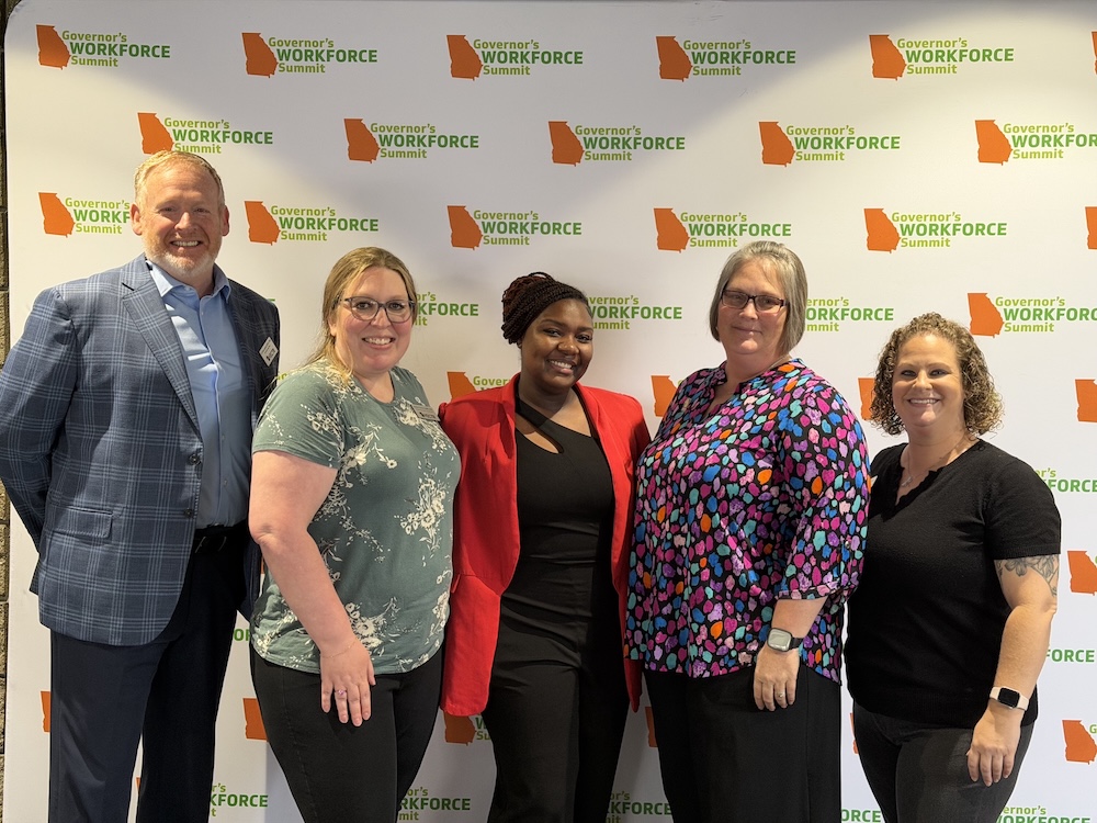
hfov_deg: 39.7
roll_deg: -0.5
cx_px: 548
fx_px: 1521
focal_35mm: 48
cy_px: 412
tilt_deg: -4.3
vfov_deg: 30.3
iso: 250
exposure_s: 1/60
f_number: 1.78
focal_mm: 6.76
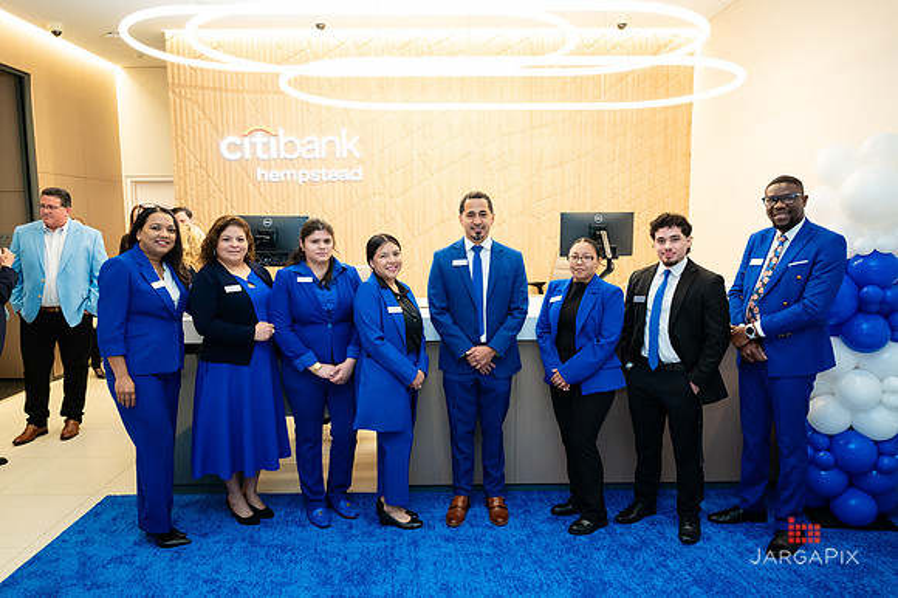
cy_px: 299
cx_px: 449
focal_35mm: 26
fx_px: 640
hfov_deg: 70.1
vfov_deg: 50.0
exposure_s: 1/250
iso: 1600
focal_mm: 25.5
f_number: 4
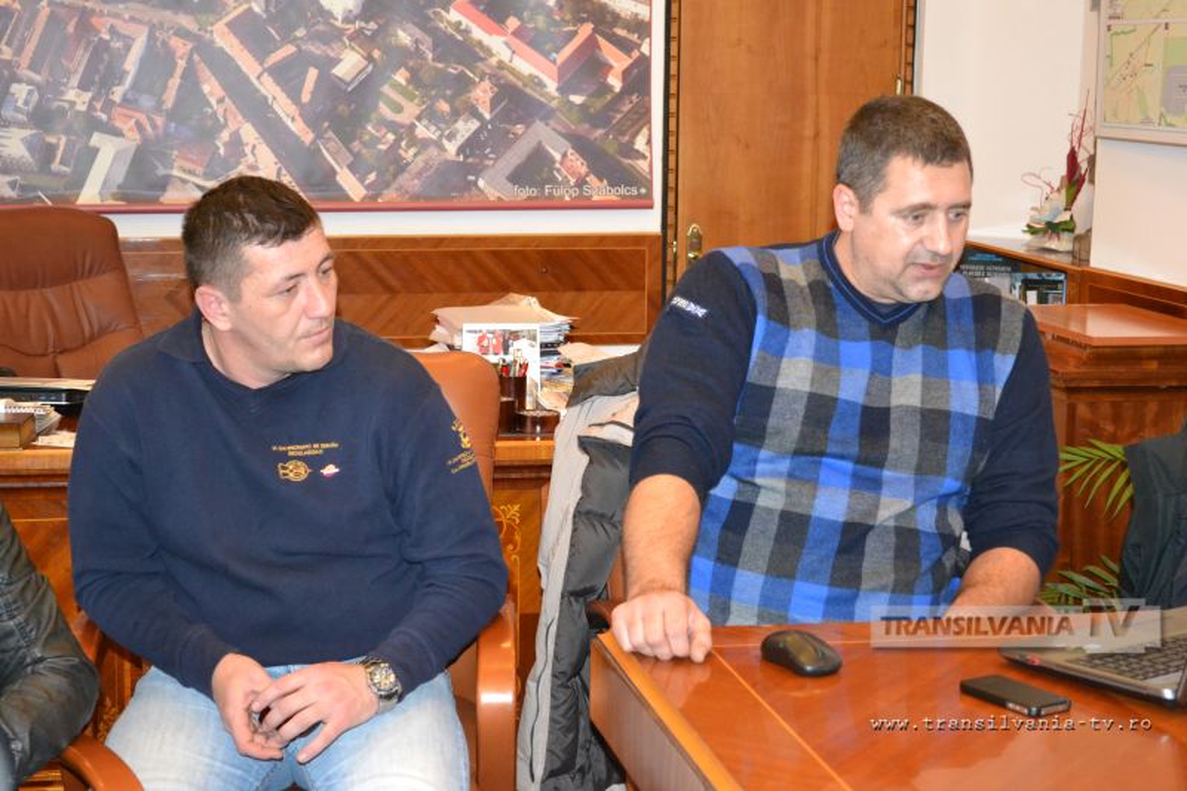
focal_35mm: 60
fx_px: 1978
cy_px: 396
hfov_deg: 33.4
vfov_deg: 22.6
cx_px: 594
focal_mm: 40
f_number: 5.3
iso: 3200
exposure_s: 1/60
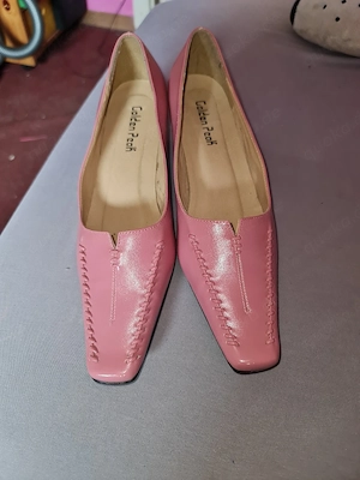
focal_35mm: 25
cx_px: 180
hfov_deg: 54.9
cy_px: 240
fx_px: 347
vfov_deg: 69.4
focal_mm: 7
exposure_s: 1/40
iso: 235
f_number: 1.8
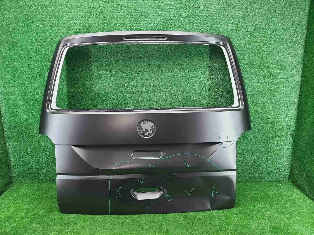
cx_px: 157
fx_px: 236
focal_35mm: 26
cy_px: 118
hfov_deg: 67.3
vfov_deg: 53.1
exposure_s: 1/50
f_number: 1.8
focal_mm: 5.4
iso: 186
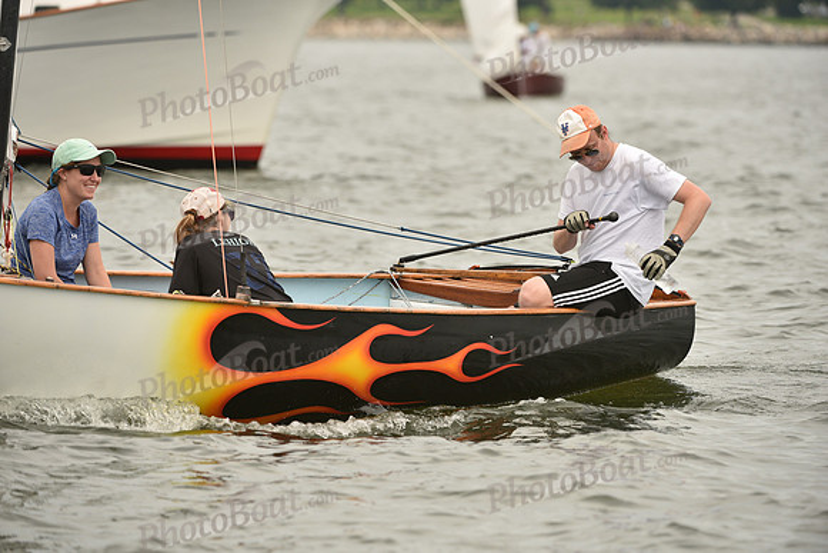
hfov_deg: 7.1
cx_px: 414
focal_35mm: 290
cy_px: 276
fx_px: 6671
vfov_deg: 4.7
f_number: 5.6
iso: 320
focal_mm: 290
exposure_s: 1/1250
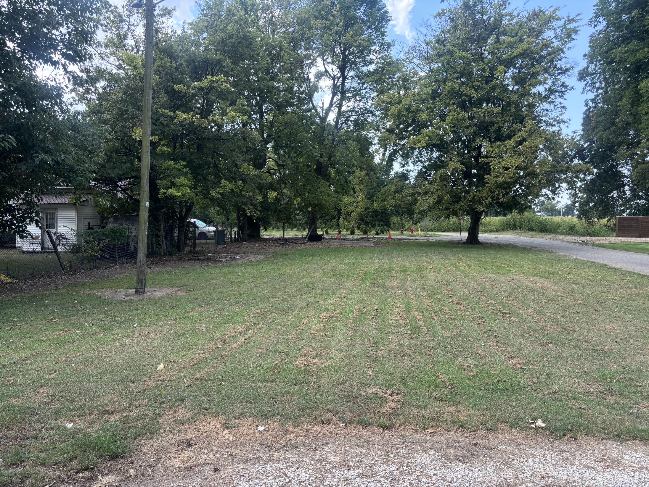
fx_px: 487
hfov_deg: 67.3
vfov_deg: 53.1
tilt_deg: -3.2
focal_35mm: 26
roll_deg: -0.2
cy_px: 244
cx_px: 324
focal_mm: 5.96
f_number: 1.6
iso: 50
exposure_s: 1/604
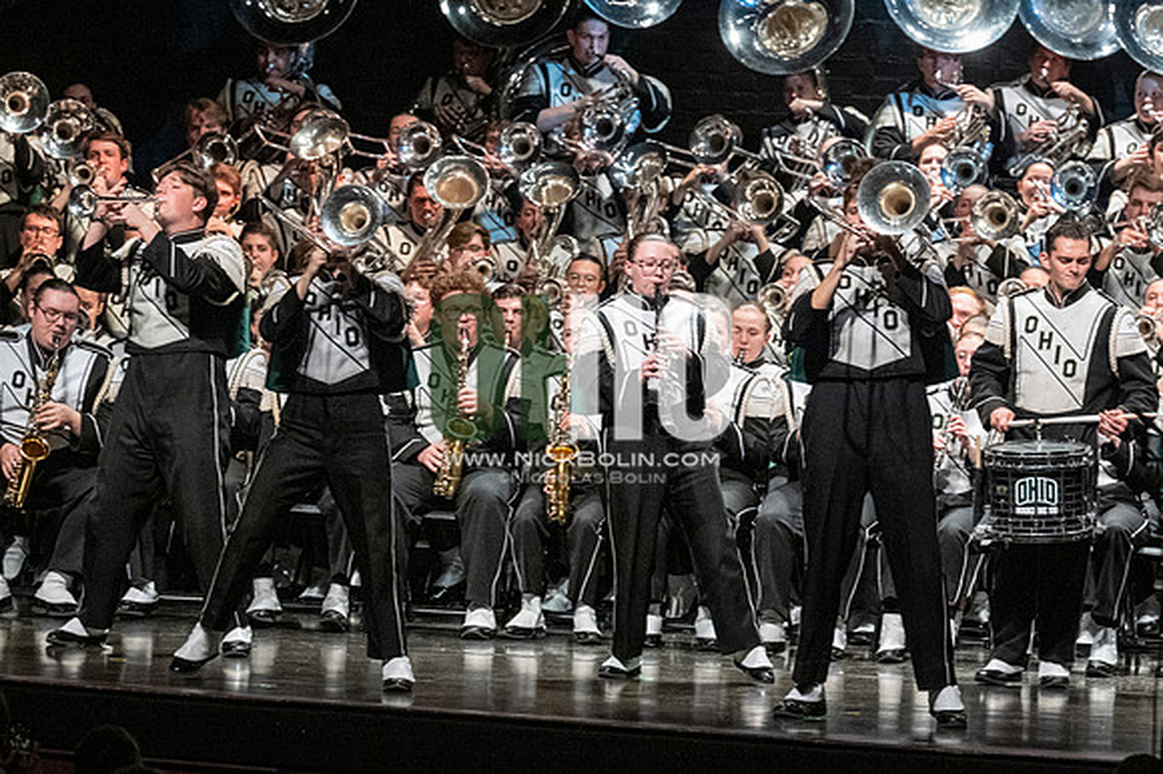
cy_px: 387
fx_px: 7490
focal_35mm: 232
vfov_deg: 5.9
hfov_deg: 8.9
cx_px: 582
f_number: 4
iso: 4000
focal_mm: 155
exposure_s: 1/500
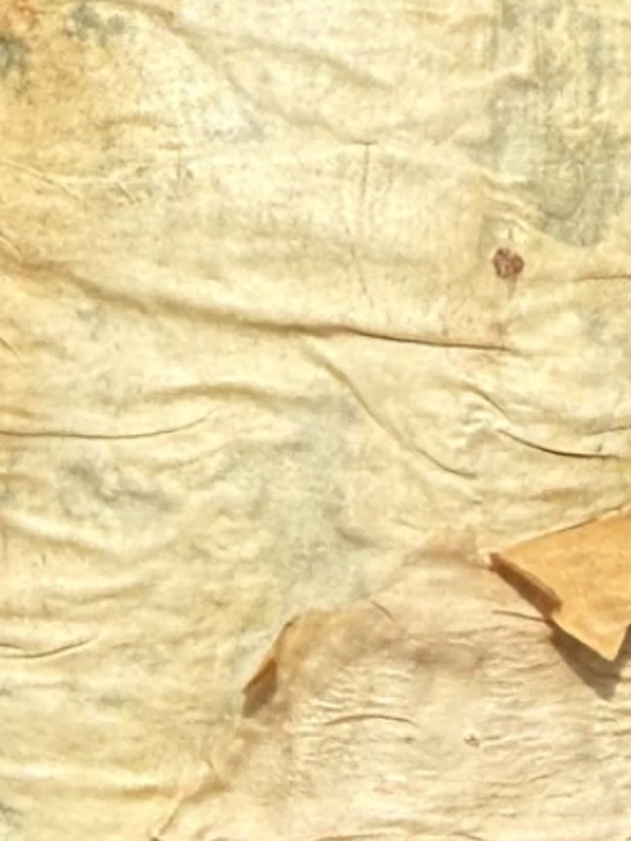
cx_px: 312
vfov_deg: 12.7
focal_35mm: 153
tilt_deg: -7.0
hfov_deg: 9.7
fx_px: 3717
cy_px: 835
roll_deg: +0.3
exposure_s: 1/153
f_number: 2.2
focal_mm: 2.22
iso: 40
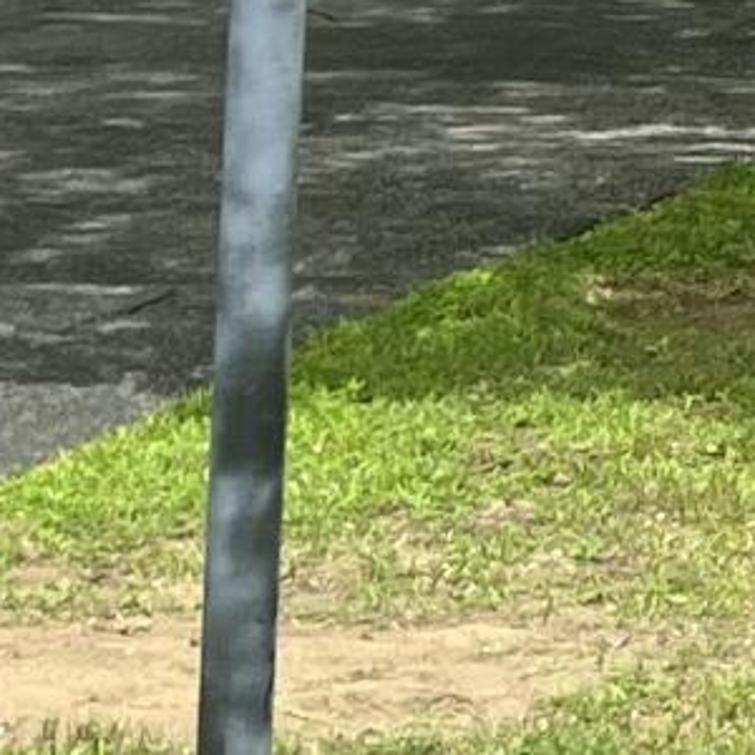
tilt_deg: -2.7
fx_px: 5675
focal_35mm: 230
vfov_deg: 7.6
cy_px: -96
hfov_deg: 6.9
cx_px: 2215
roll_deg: -1.3
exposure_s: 1/2083
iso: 50
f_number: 1.5
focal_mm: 5.7
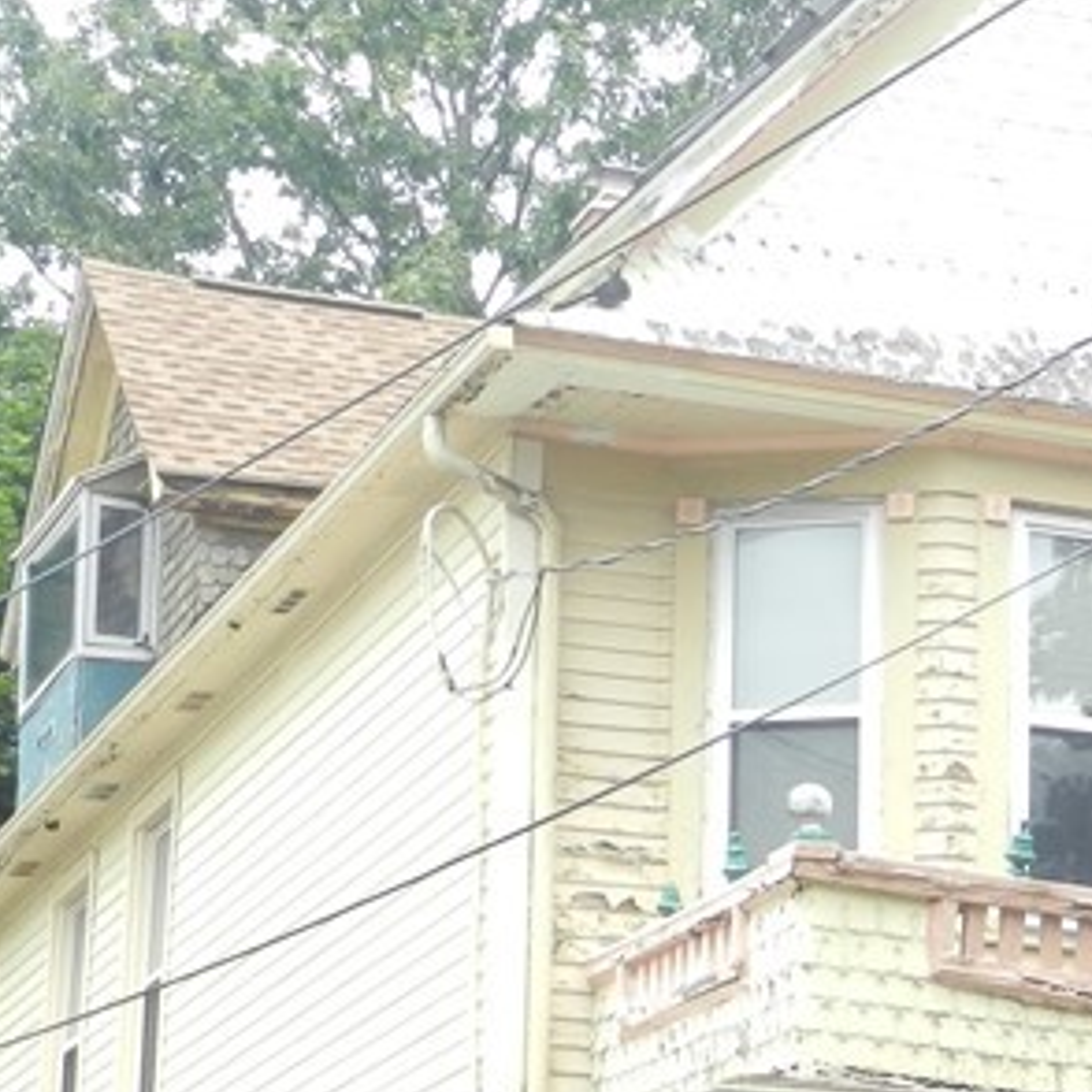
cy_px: 747
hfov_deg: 14.7
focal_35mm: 117
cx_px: 1092
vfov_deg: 14.9
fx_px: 4176
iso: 160
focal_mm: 6.9
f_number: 4
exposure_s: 1/200
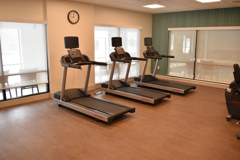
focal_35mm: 30
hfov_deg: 61.9
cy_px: 80
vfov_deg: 43.6
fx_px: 200
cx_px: 120
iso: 800
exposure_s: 1/125
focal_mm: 20
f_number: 5.6
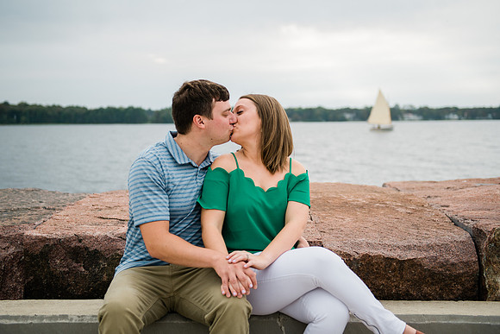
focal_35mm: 54
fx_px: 757
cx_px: 245
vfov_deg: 24.9
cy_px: 151
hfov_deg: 36.6
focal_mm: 48
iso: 100
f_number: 2.8
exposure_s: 1/800
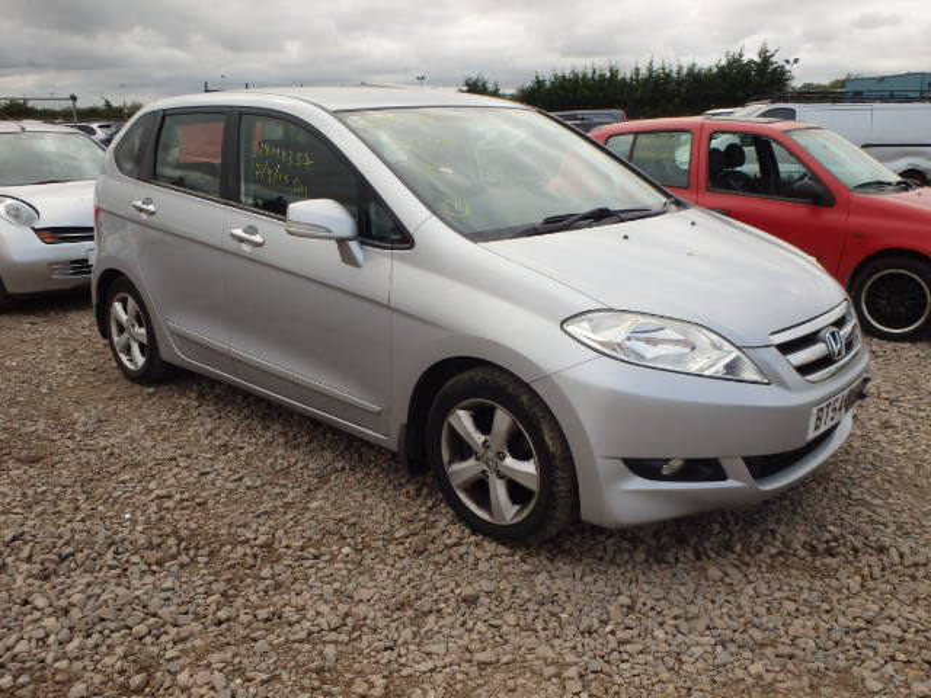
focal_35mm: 30
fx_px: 807
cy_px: 349
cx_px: 466
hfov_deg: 60.0
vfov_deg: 46.8
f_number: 4.1
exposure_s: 1/640
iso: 125
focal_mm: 5.4
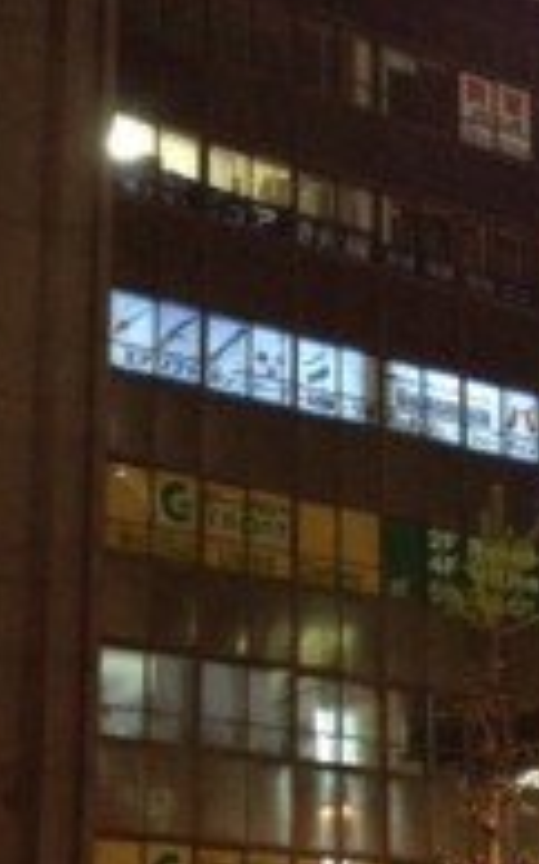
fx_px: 2024
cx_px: 290
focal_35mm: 86
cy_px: 637
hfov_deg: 15.2
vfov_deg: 23.9
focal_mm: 4.28
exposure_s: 1/15
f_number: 2.4
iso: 640
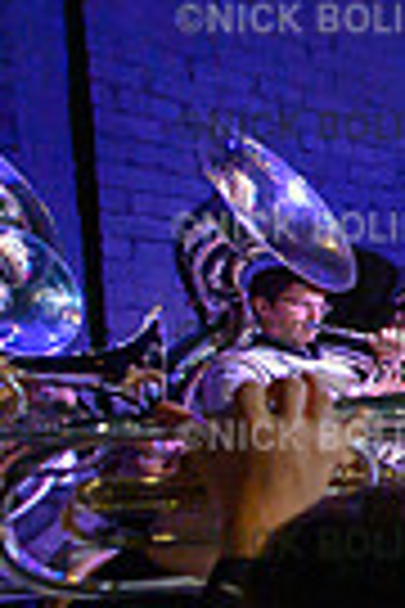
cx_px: 1224
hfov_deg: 11.4
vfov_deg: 32.9
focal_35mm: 60
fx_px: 1012
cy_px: 439
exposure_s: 1/640
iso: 25600
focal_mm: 14
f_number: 2.8
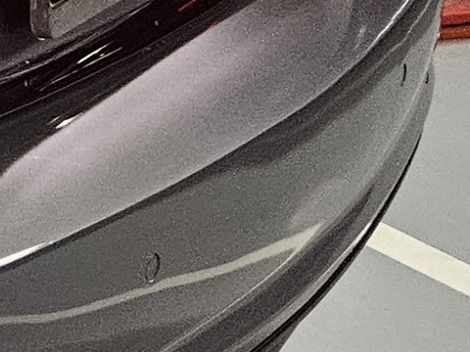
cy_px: -290
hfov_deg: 8.4
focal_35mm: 179
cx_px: -1137
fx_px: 2429
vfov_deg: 8.0
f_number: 1.8
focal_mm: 5.4
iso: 800
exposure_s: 1/120
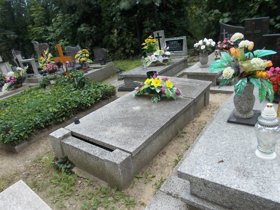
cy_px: 105
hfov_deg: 67.3
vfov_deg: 53.1
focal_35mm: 26
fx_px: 210
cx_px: 140
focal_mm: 4.6
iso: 80
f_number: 3.2
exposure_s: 1/320
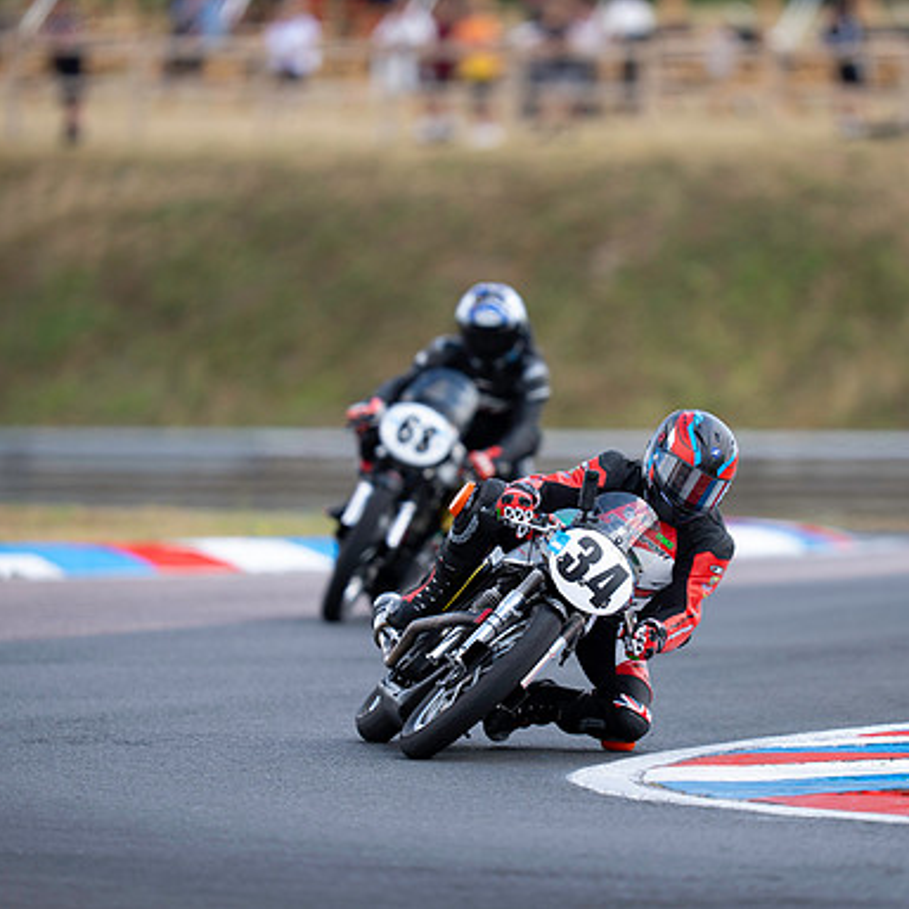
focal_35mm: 513
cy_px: 453
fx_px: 15241
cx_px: 535
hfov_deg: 3.4
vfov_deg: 3.4
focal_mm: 400
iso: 80
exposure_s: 1/400
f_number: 3.2
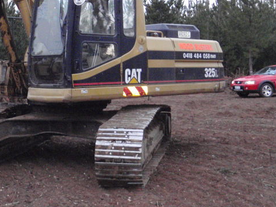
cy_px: 39
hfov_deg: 31.8
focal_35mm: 60
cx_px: 80
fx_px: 478
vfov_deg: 24.0
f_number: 4.1
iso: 800
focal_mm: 6.53
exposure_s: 1/40
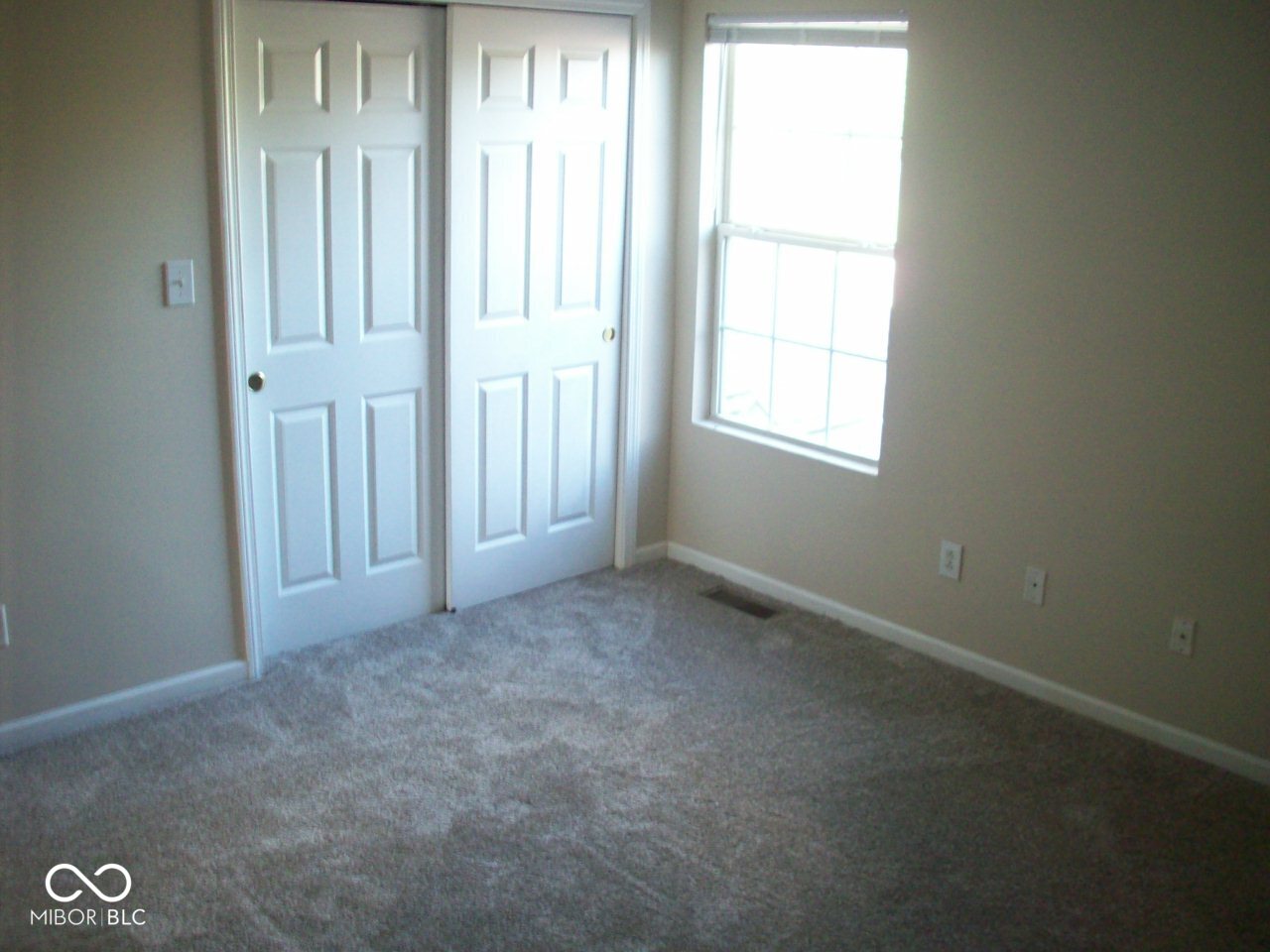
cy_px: 476
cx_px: 635
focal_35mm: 37
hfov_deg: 50.1
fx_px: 1357
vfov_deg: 38.7
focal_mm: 6.2
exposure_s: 1/20
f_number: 2.8
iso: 160
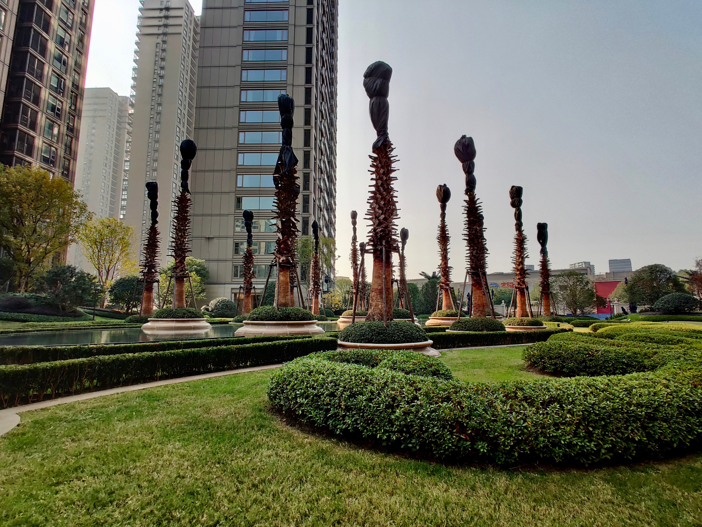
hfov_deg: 106.2
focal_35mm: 13
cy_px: 264
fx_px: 264
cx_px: 351
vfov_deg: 89.9
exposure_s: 1/127
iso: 100
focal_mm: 2.25
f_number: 2.2
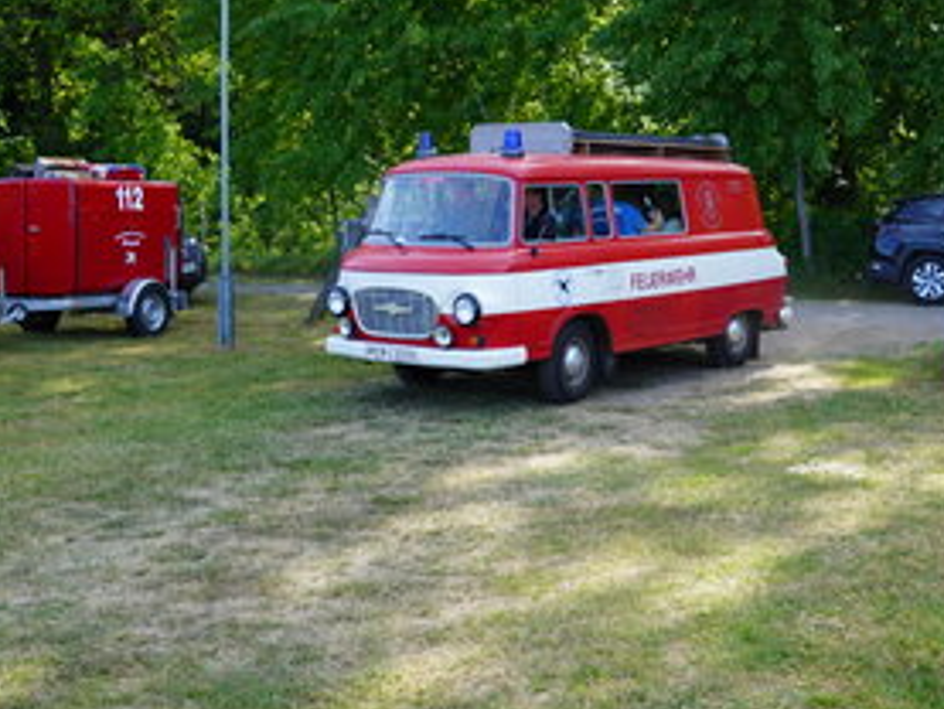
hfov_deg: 38.2
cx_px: 504
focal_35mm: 50
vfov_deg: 29.0
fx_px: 1364
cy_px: 274
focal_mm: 24
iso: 100
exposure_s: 1/80
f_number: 5.6
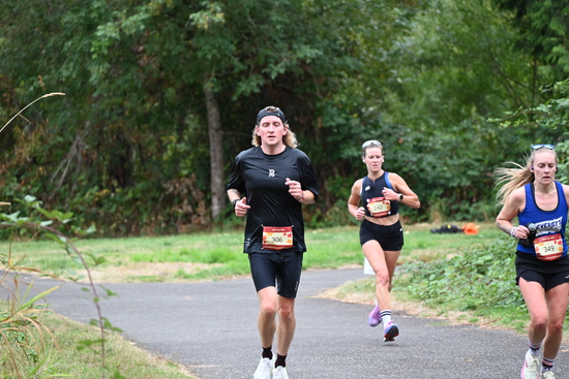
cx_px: 284
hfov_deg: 10.3
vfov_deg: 6.9
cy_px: 190
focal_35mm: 200
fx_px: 3162
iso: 1100
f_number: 6.3
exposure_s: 1/250
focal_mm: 200
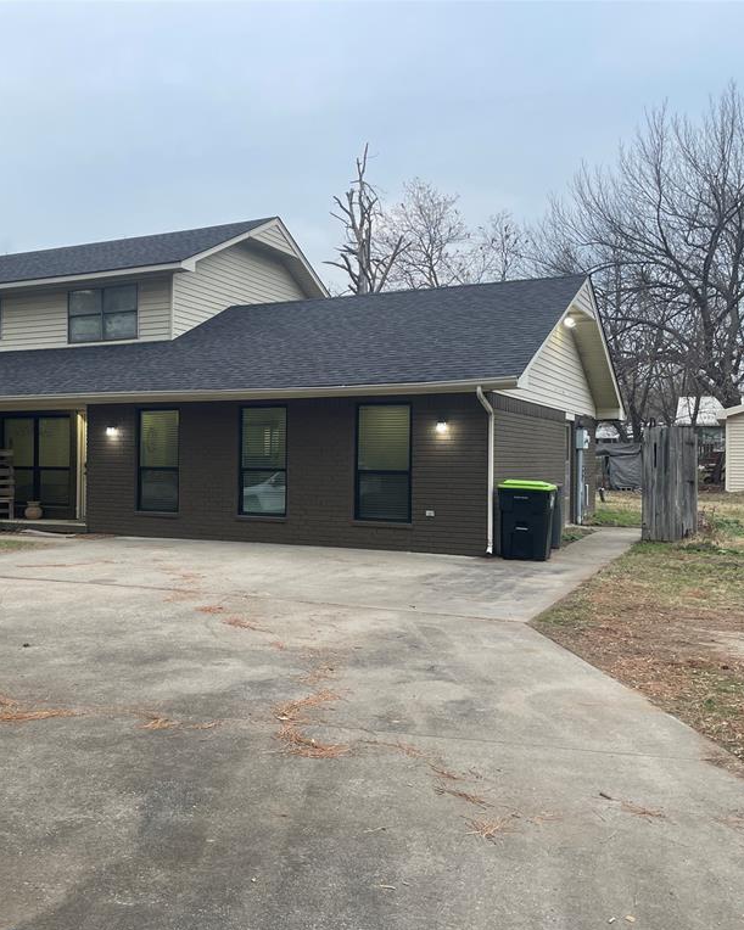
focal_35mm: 34
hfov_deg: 41.9
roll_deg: -0.6
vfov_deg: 52.8
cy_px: 466
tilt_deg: +1.2
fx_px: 936
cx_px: 173
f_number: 1.6
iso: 64
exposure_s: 1/121
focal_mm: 4.2
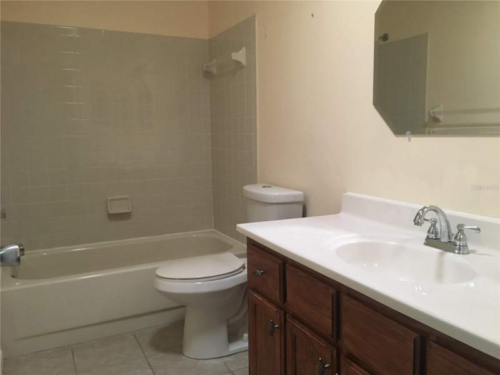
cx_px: 250
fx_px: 419
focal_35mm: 29
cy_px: 188
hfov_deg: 61.7
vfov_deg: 48.2
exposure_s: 1/17
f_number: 2.2
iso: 200
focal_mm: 4.15
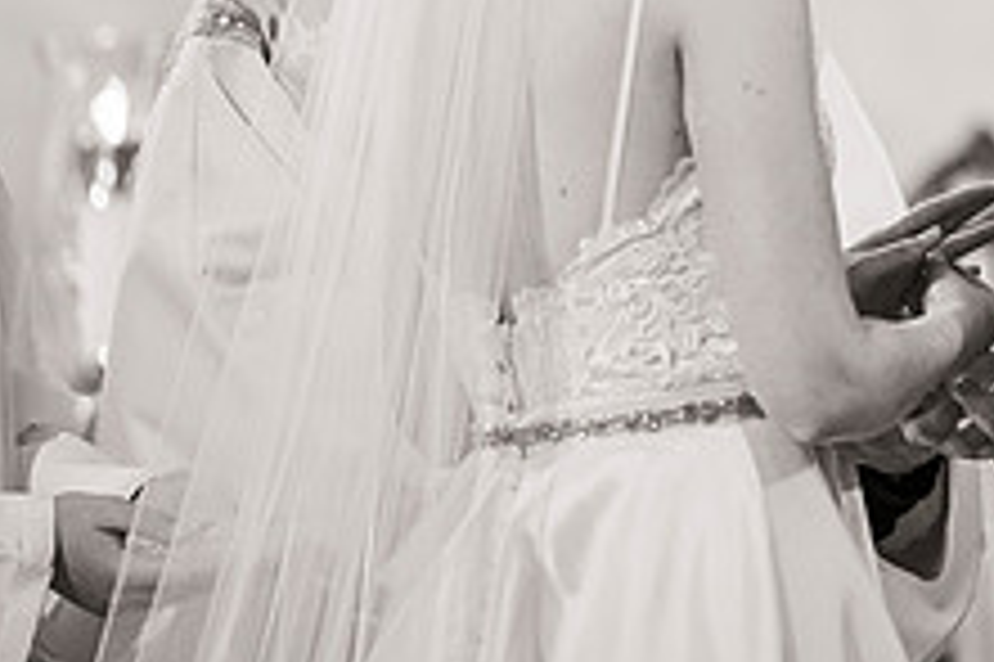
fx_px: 14485
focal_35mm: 525
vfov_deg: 2.6
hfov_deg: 3.9
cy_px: -43
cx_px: 1250
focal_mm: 200
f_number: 2.8
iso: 3200
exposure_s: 1/125
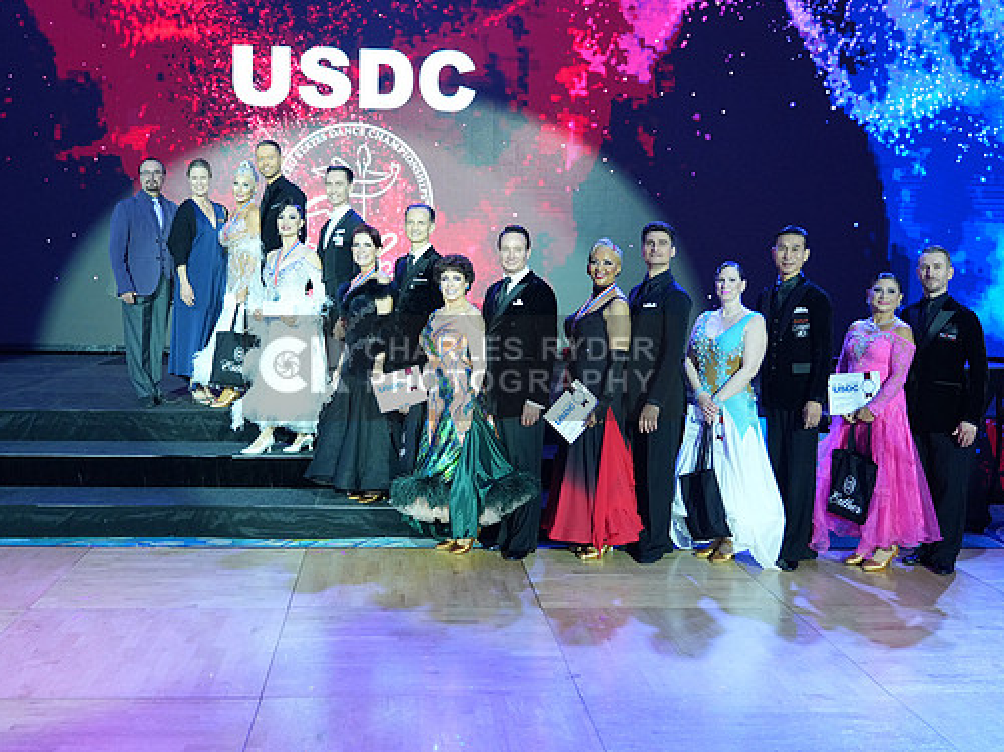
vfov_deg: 36.8
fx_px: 1130
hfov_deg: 47.8
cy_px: 368
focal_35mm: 39
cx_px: 461
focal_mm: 35
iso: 2500
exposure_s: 1/200
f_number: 4
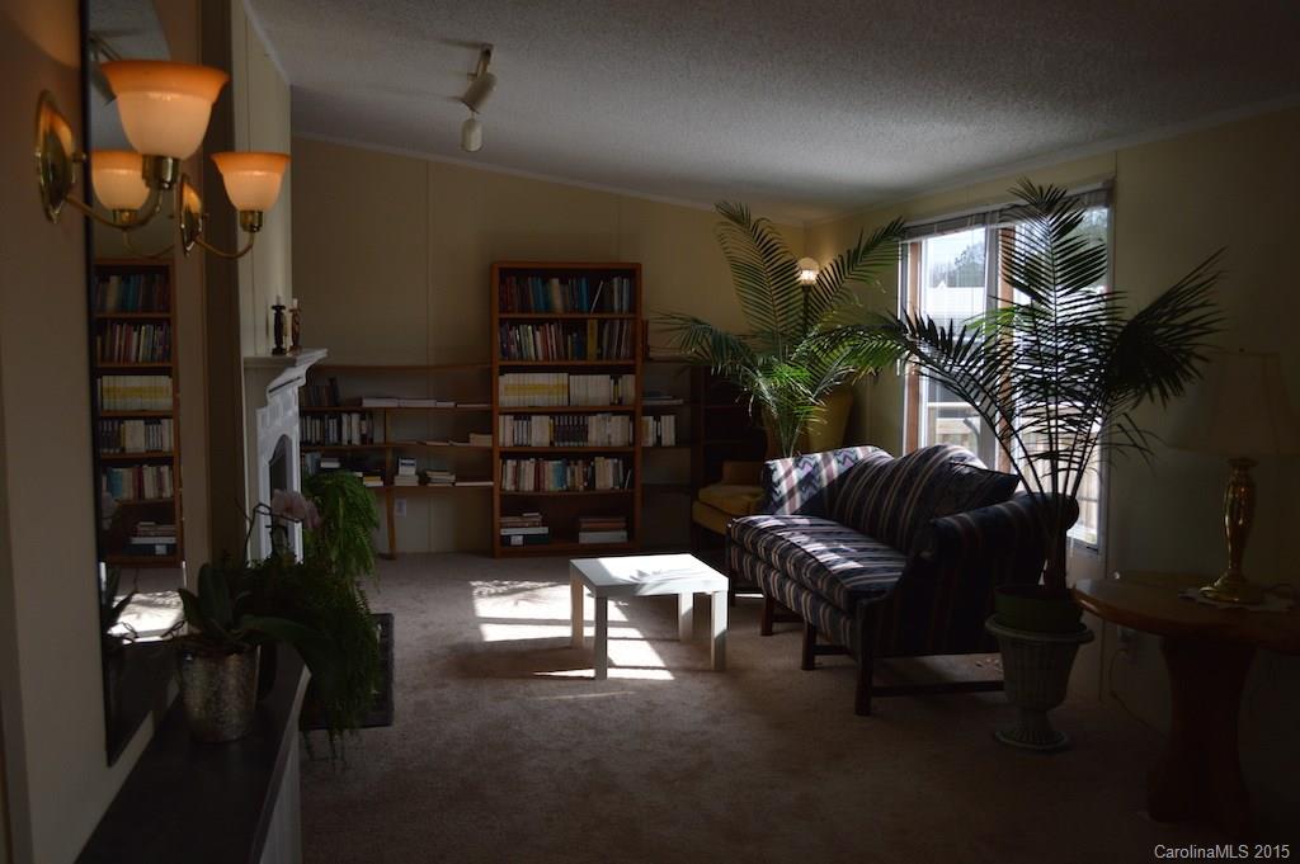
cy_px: 432
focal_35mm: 33
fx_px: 1191
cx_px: 650
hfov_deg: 57.3
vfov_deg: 39.9
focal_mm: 22
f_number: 4.5
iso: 400
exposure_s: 1/1000
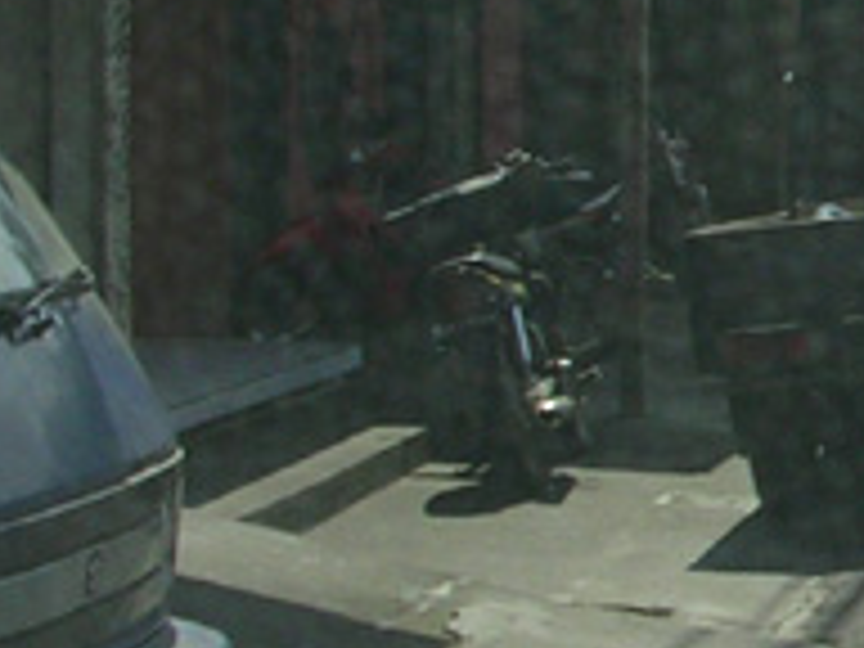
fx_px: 3944
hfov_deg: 11.4
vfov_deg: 9.3
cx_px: 1647
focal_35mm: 158
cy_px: 18
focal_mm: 5.8
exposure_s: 1/370
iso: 50
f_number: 5.6
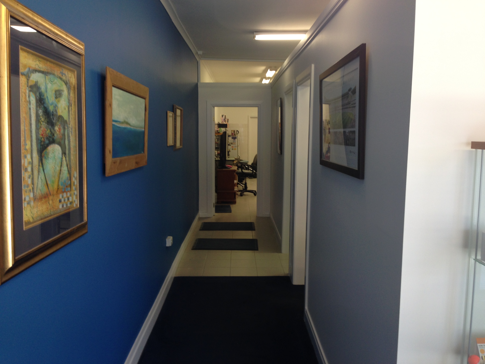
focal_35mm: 33
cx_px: 242
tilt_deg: -6.9
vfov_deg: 42.9
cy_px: 182
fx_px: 462
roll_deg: +0.2
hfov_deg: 55.4
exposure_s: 1/30
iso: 50
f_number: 2.4
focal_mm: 4.12
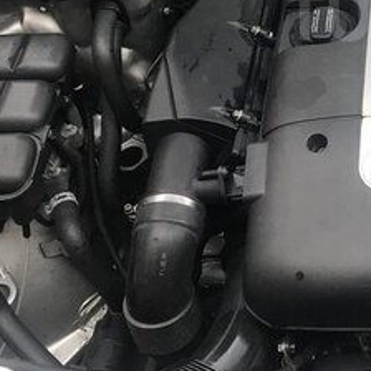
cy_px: 16
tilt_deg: -44.9
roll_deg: -1.7
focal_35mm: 73
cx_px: 455
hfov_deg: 21.8
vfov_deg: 22.9
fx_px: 885
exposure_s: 1/33
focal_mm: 3.99
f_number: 1.8
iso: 40
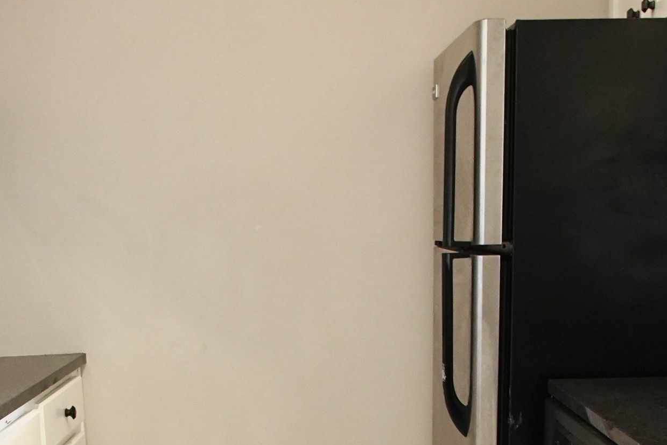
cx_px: 223
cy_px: 539
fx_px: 1149
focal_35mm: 62
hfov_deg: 32.1
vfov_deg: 20.4
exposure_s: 1/60
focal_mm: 16.9
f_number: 5
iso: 2500
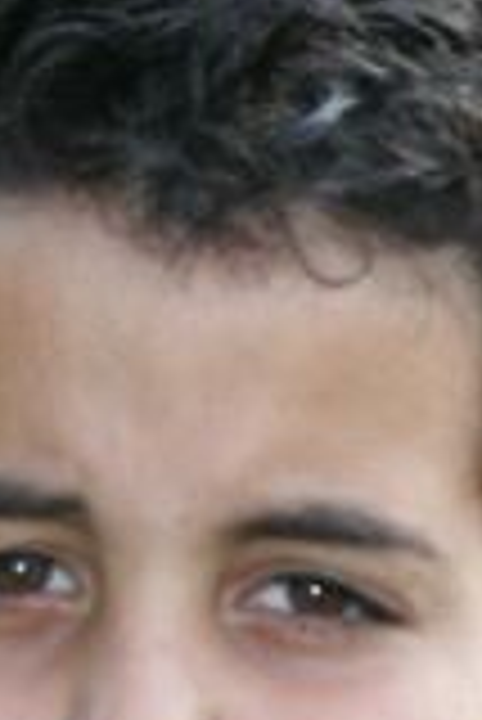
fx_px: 9278
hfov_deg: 3.0
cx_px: 90
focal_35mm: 463
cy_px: 835
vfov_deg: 4.4
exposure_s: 1/350
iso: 200
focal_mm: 33.96
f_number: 4.5
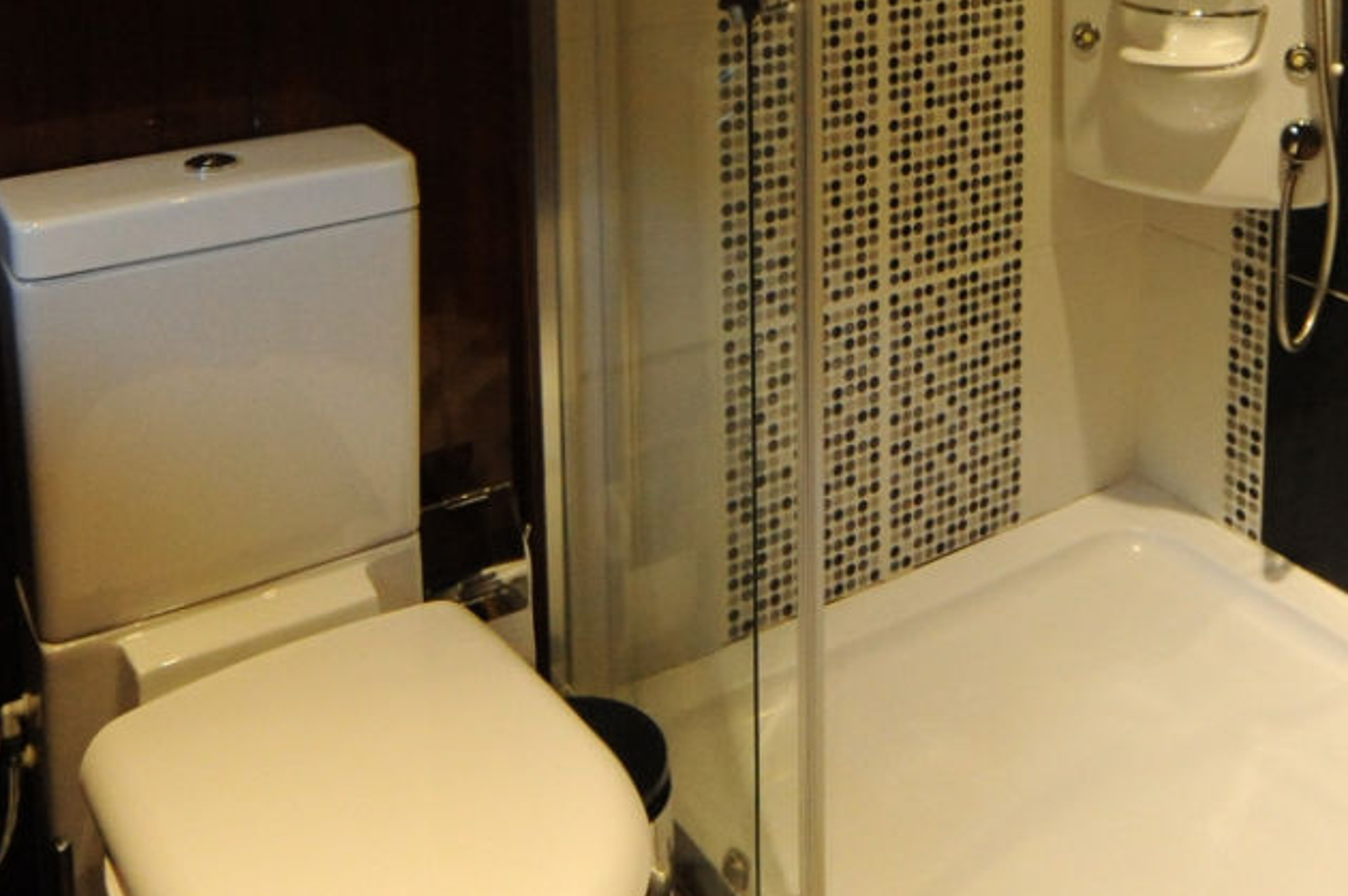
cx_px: 698
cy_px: -187
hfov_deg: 49.6
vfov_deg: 29.3
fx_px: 1459
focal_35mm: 39
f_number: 6.3
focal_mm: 12
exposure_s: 1/40
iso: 3200
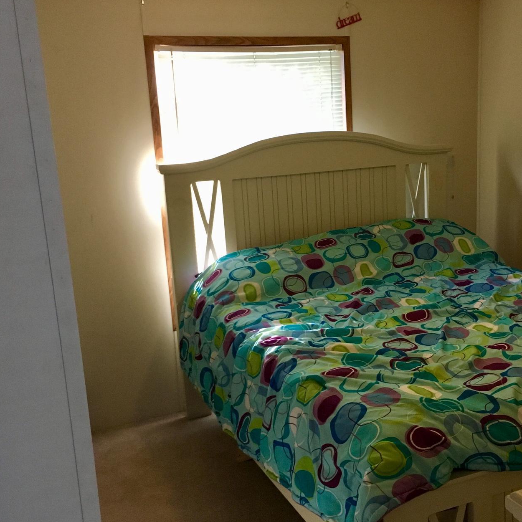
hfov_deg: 39.7
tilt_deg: -11.2
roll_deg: +2.3
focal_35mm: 42
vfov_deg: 40.0
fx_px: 717
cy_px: 285
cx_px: 336
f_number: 2.2
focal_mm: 4.15
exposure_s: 1/30
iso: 160
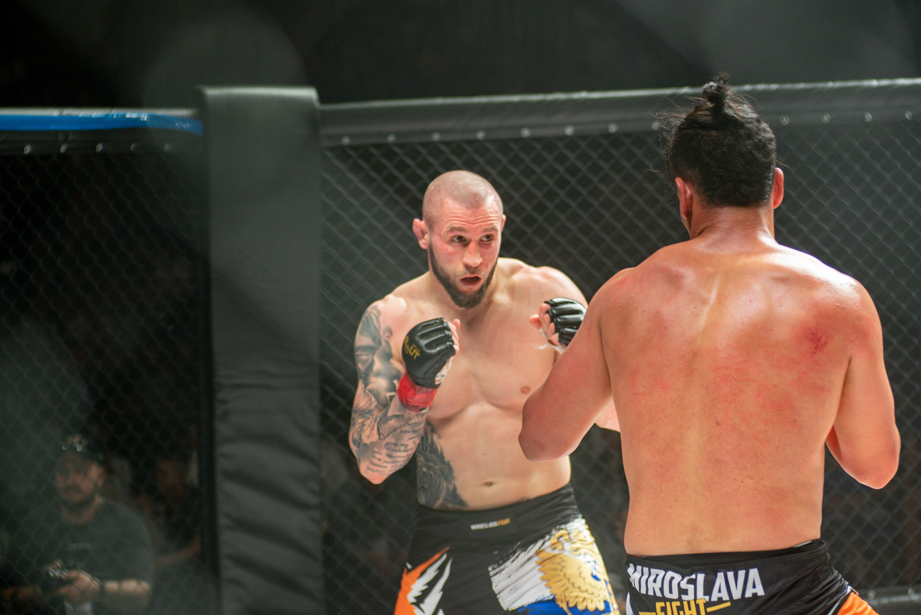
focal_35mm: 80
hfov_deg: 25.4
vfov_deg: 17.1
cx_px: 460
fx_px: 2047
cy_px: 308
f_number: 4
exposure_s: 1/320
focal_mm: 80
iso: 1100
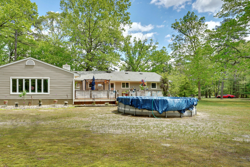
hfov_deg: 73.7
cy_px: 95
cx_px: 83
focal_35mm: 23
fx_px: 160
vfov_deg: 54.9
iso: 200
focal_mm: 16
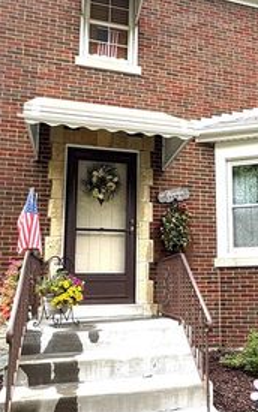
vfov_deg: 53.9
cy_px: 224
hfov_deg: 34.3
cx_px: 204
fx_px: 405
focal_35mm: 36
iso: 40
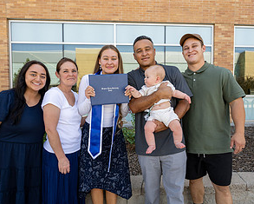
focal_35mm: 26
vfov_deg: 54.9
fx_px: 196
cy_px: 111
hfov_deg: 66.0
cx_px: 128
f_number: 4
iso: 200
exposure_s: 1/400
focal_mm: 14
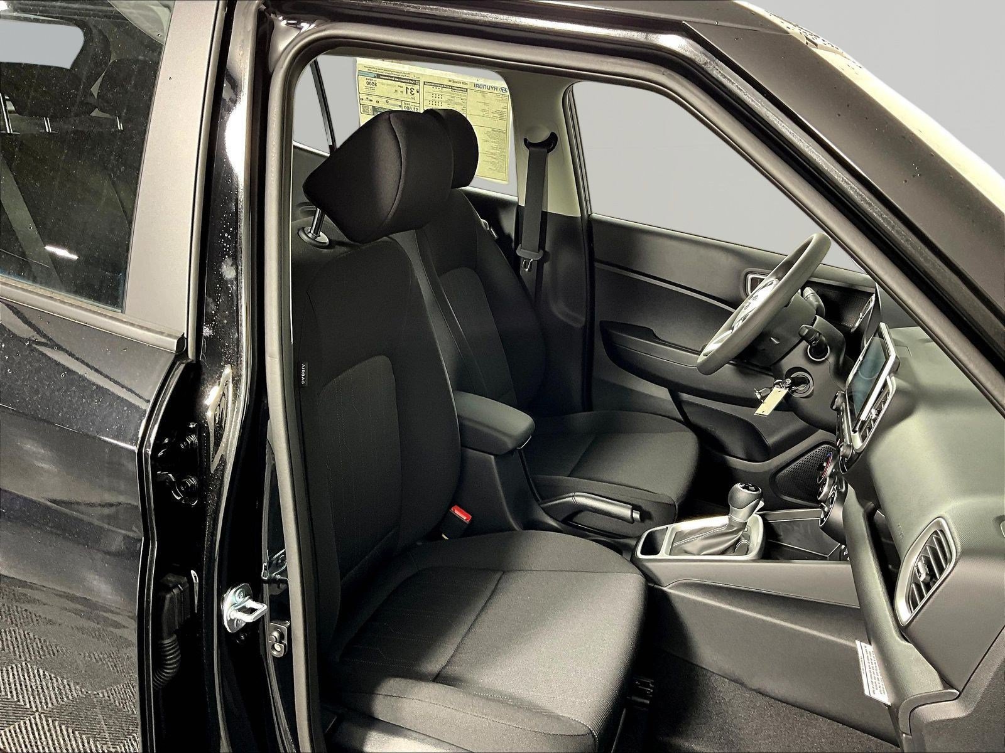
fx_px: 842
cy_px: 376
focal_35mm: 29
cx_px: 502
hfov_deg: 61.7
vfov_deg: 48.2
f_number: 1.8
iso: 100
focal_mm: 3
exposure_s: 1/60
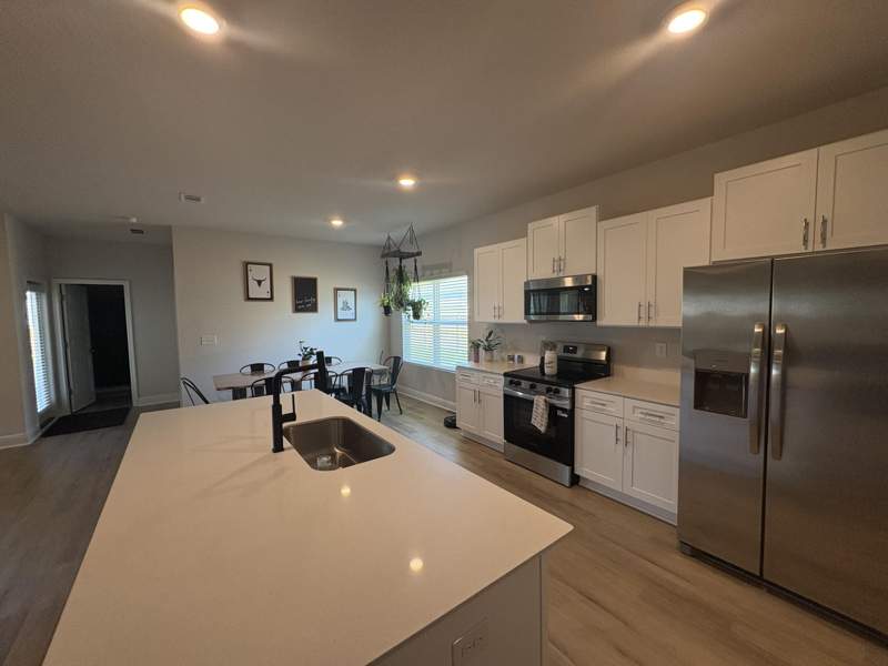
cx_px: 444
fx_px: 359
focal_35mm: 14
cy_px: 333
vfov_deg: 85.7
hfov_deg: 102.1
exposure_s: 1/120
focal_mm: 2.22
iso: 200
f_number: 2.2
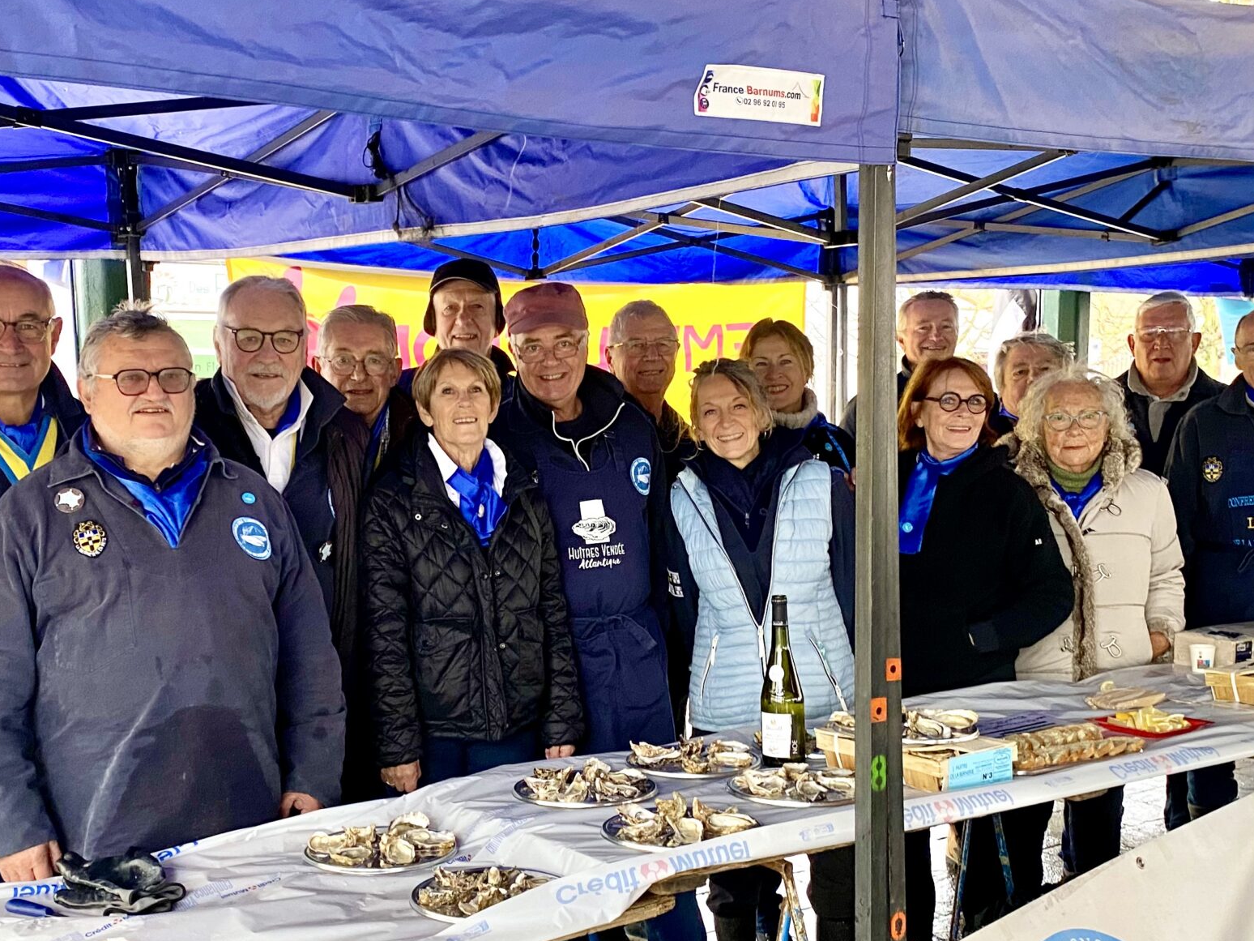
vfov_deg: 33.5
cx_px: 487
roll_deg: +0.1
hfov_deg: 43.6
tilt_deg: -6.1
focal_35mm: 43
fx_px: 1558
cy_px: 541
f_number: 1.8
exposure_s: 1/60
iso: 200
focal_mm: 4.25
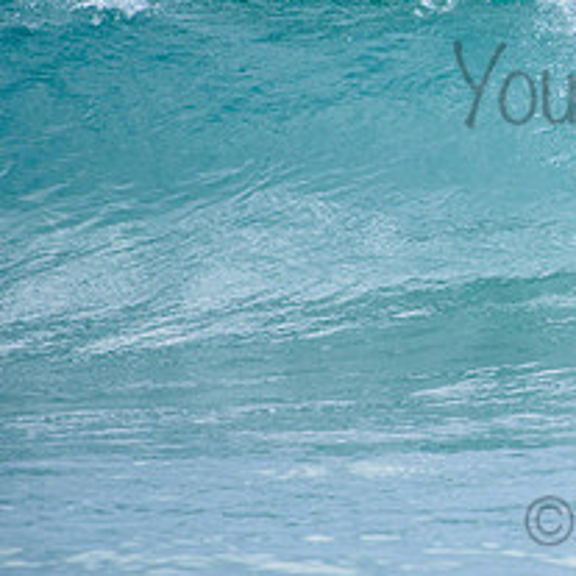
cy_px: 60
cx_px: 740
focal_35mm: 1193
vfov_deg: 1.5
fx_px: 22459
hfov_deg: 1.5
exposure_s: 1/2000
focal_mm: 500
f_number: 5.6
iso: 400
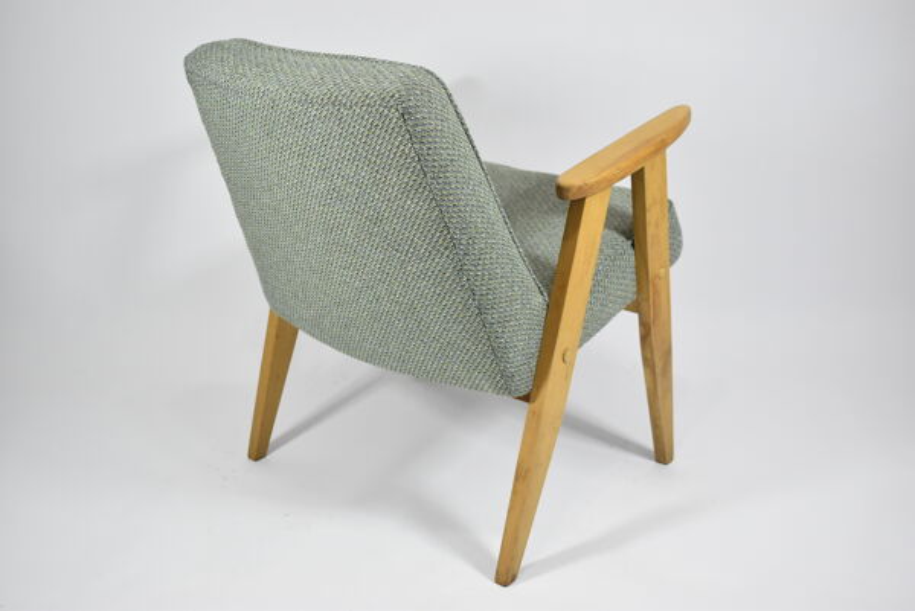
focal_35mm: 42
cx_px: 458
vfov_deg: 31.9
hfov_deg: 46.4
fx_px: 1068
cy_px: 306
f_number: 4.2
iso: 1100
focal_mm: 28
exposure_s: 1/125
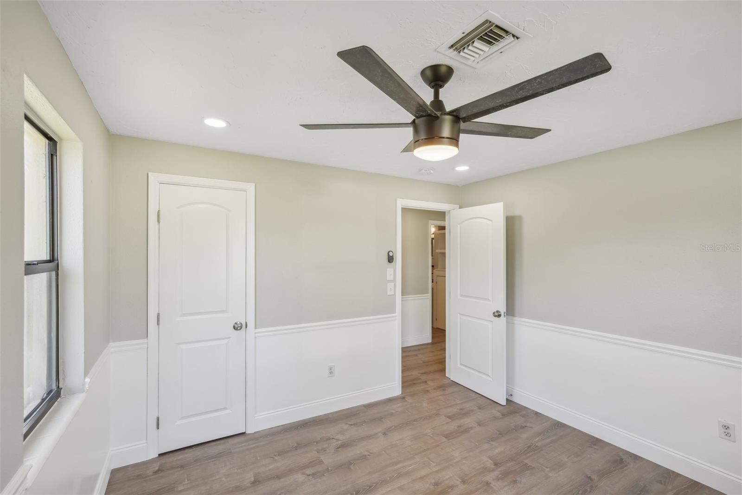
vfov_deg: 73.7
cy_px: 248
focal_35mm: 16
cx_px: 371
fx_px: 330
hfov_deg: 96.7
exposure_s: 1/60
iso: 400
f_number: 8
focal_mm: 16
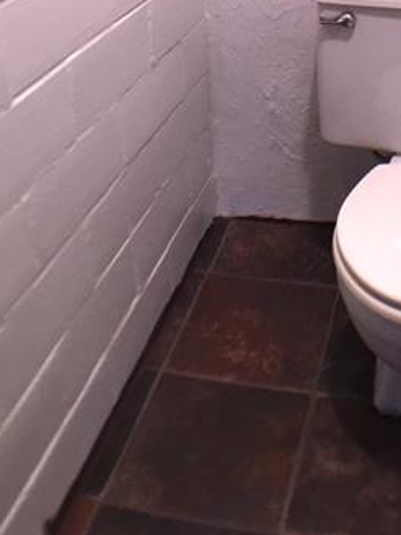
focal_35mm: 68
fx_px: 1050
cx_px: 385
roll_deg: -1.9
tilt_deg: -14.5
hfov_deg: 21.0
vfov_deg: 26.5
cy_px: -44
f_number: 2.2
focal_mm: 4.15
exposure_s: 1/30
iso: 100
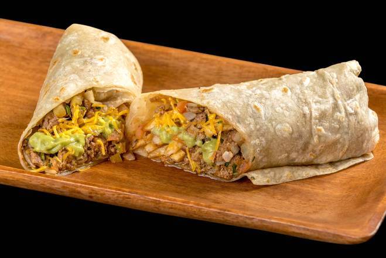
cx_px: 193
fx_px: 1609
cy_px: 129
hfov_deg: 13.7
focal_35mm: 150
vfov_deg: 9.2
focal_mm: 150
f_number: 8
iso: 100
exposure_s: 1/160
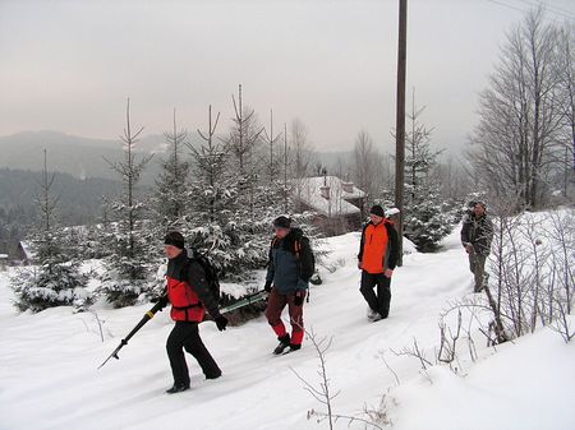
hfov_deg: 51.4
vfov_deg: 39.6
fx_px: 598
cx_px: 288
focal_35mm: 36
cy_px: 215
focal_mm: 6
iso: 50
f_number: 3.2
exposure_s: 1/250
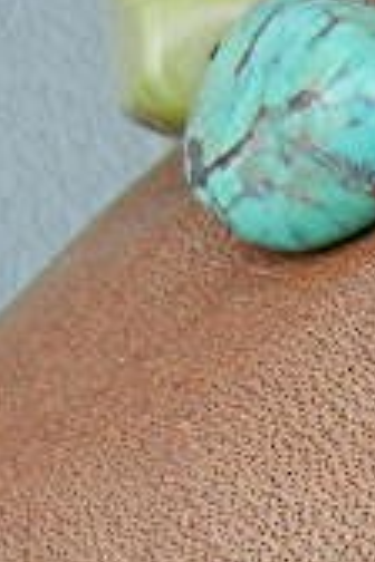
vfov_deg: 7.6
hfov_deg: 5.0
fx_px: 4203
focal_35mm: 269
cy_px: 465
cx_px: 847
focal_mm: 12.2
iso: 200
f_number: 4.1
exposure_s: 1/3.6
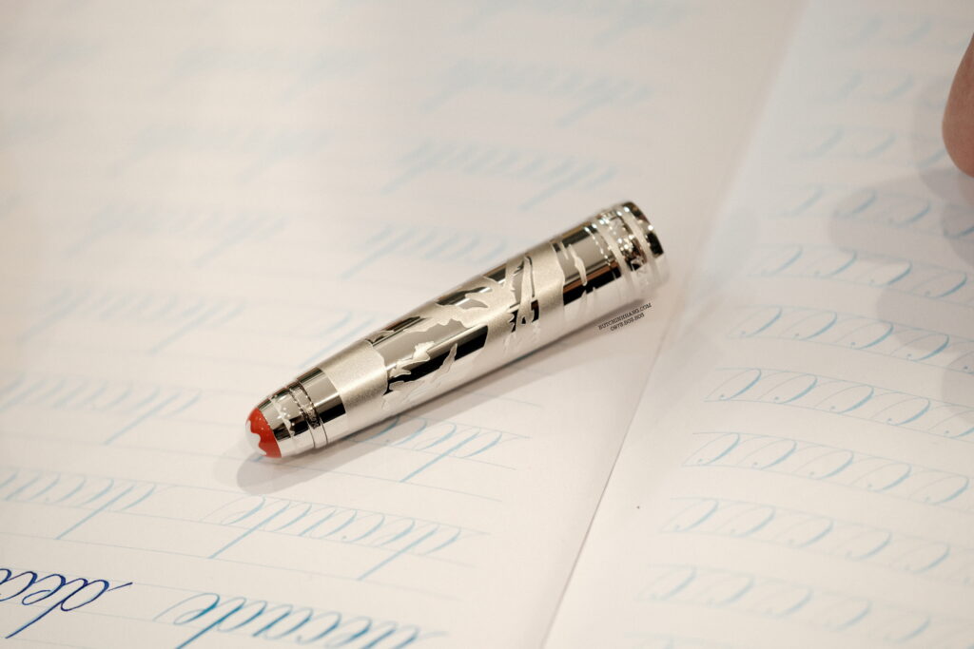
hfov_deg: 17.1
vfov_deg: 11.4
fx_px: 3247
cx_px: 487
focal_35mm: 120
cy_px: 324
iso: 1250
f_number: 3.6
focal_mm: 80
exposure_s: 1/120
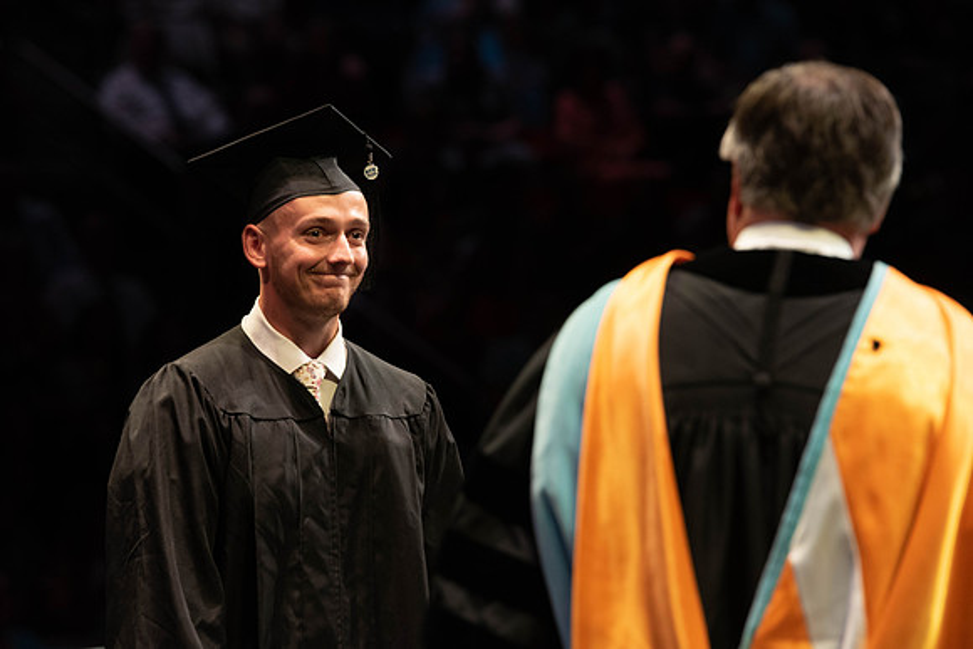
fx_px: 5781
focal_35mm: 214
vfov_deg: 6.4
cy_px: 302
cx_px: 453
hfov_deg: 9.6
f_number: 4.5
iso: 1600
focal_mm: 200
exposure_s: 1/320
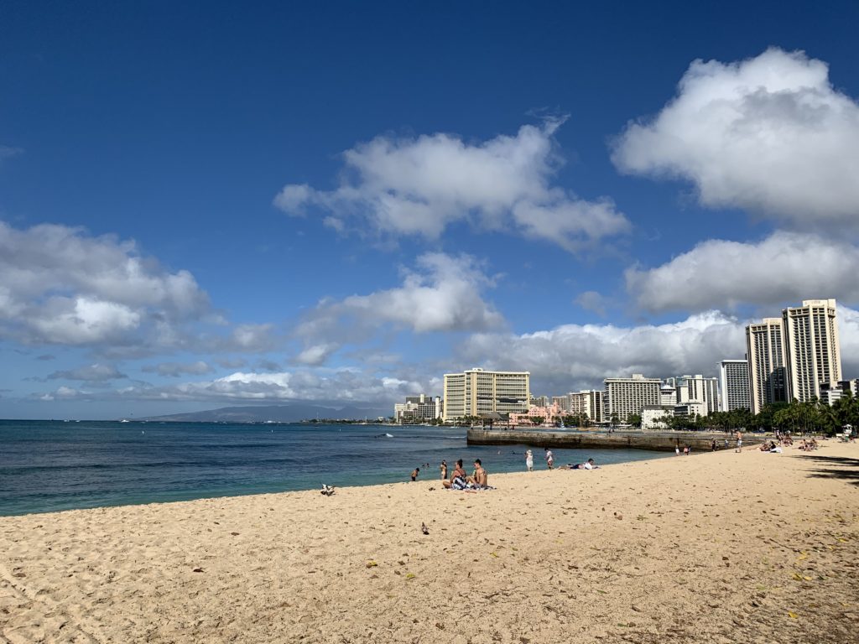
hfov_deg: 67.3
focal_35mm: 26
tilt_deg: +9.8
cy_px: 322
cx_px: 430
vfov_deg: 53.1
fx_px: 645
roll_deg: -1.1
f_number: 1.8
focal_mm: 4.25
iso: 25
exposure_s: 1/5128
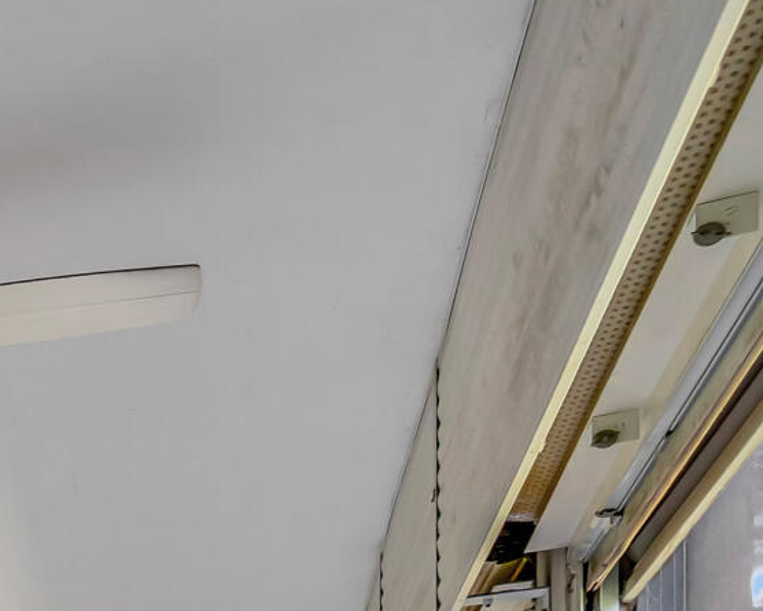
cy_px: 1141
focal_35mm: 81
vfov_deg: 15.8
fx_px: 1829
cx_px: -1284
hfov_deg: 13.1
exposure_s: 1/30
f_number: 5.6
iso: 500
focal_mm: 16
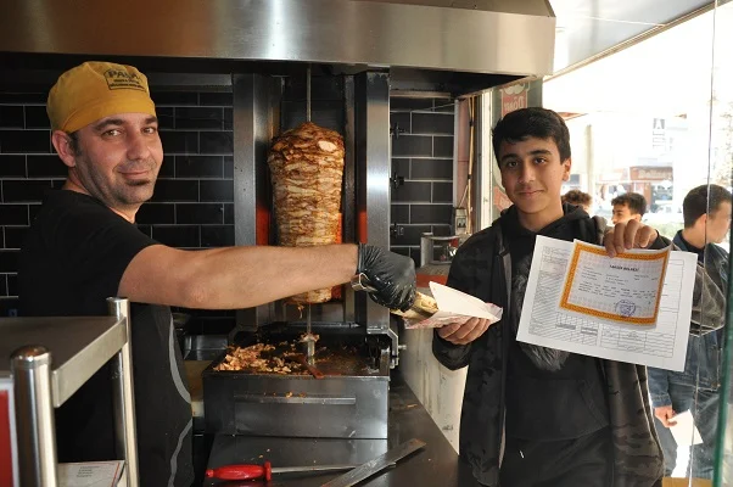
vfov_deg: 47.8
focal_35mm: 27
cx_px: 366
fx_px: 549
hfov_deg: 67.4
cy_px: 244
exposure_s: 1/160
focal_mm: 18
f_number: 4
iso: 800
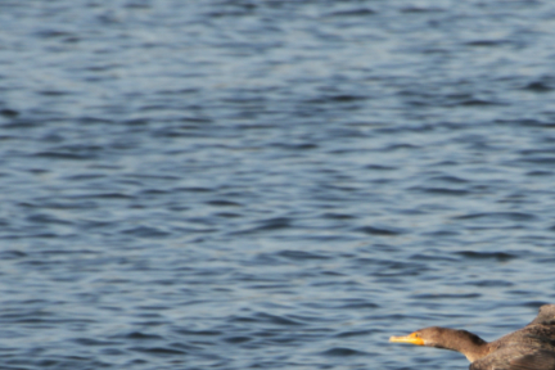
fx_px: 10698
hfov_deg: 3.0
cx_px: 572
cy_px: 373
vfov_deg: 2.0
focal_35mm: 694
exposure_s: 1/800
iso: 250
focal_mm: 300
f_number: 7.1
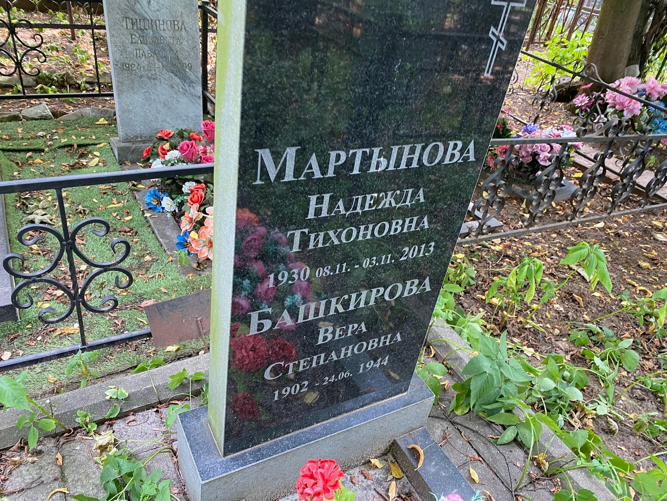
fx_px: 501
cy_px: 250
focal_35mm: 26
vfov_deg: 53.1
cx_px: 334
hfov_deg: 67.3
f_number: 1.8
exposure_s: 1/60
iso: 125
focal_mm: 4.25
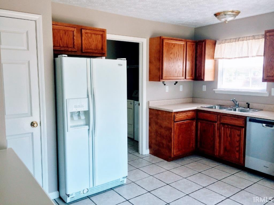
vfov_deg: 48.2
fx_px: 230
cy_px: 102
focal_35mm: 29
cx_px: 137
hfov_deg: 61.7
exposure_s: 1/60
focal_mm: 4.15
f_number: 2.2
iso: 50
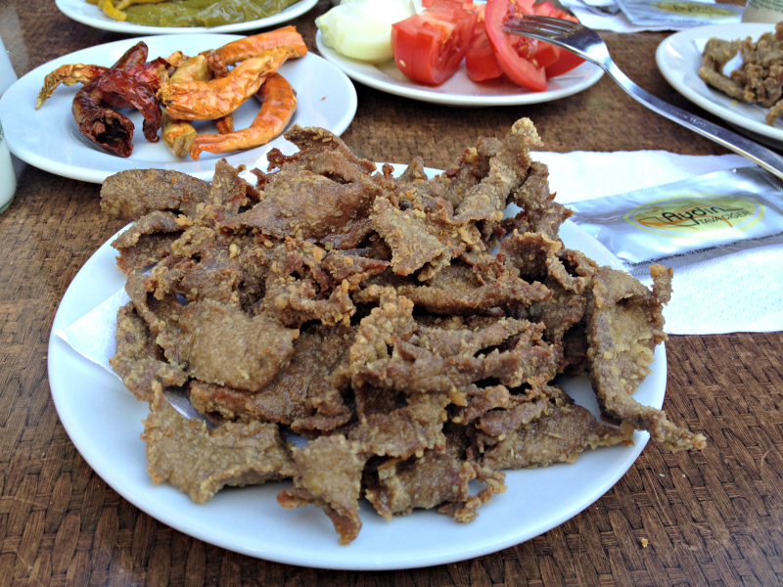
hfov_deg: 52.6
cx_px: 392
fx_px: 792
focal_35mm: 35
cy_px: 294
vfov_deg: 40.7
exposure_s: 1/141
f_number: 2.4
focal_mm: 4.28
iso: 50
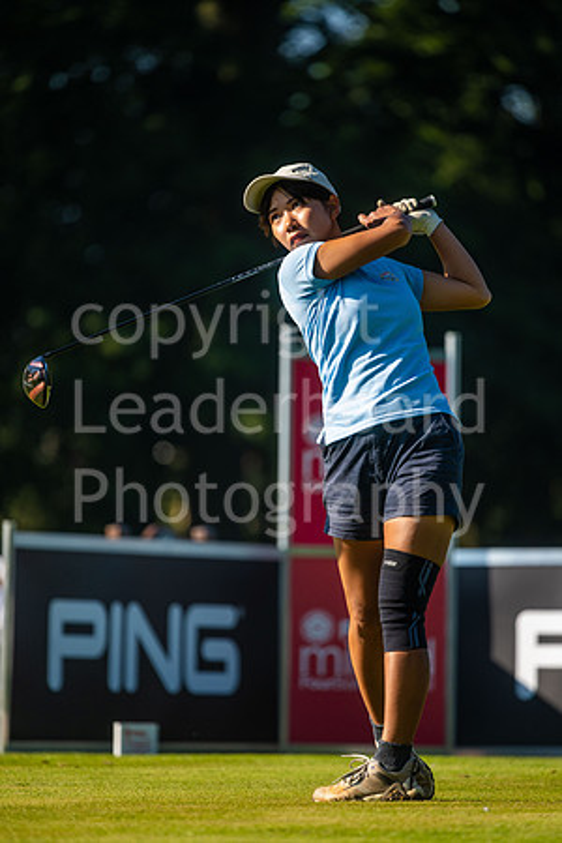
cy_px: 422
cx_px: 281
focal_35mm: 300
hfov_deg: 4.6
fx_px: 7024
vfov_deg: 6.9
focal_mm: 300
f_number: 4.5
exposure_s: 1/2000
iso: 250
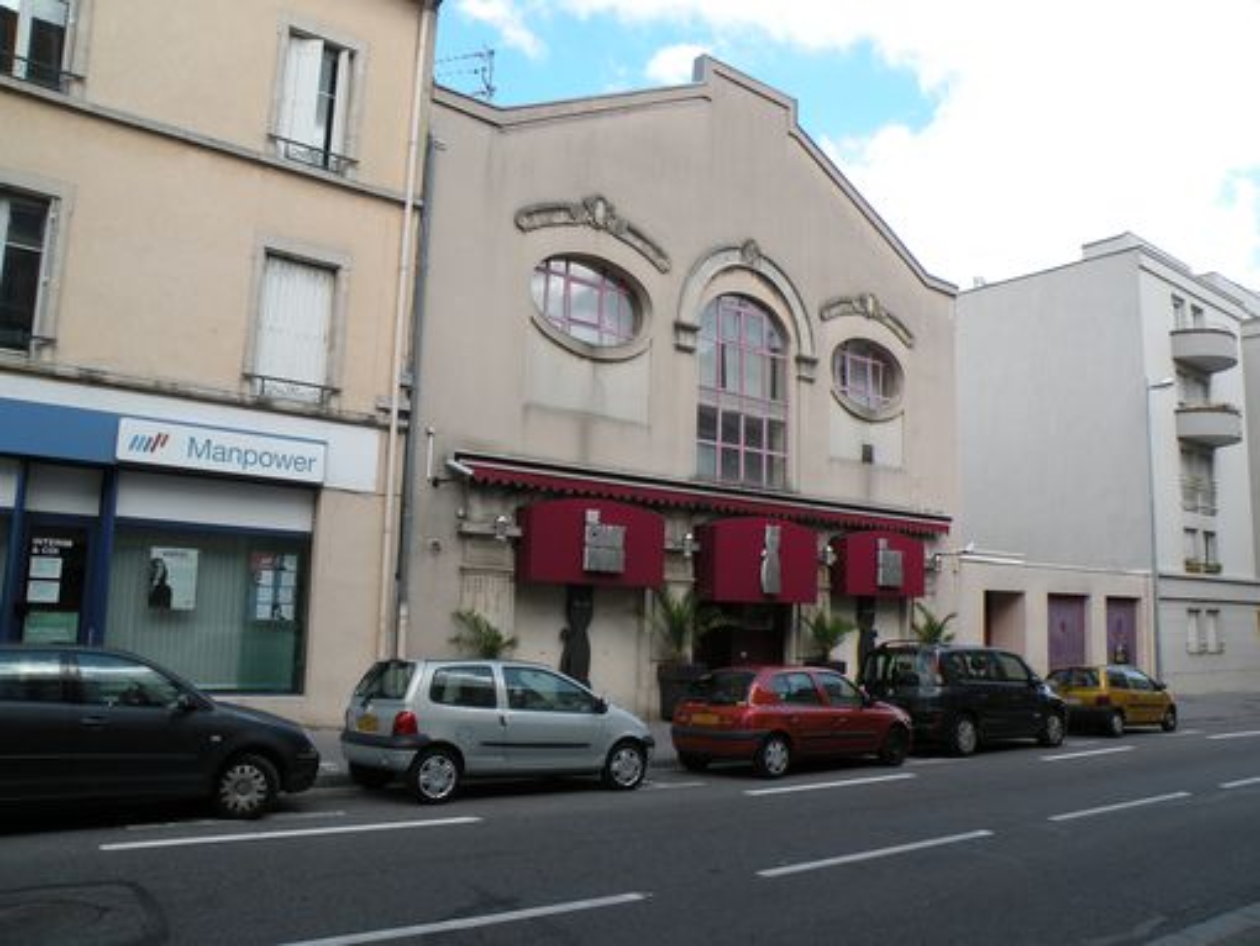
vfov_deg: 51.4
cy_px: 473
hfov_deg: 65.3
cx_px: 630
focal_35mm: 27
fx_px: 983
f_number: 5
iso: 64
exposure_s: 1/167
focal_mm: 4.7
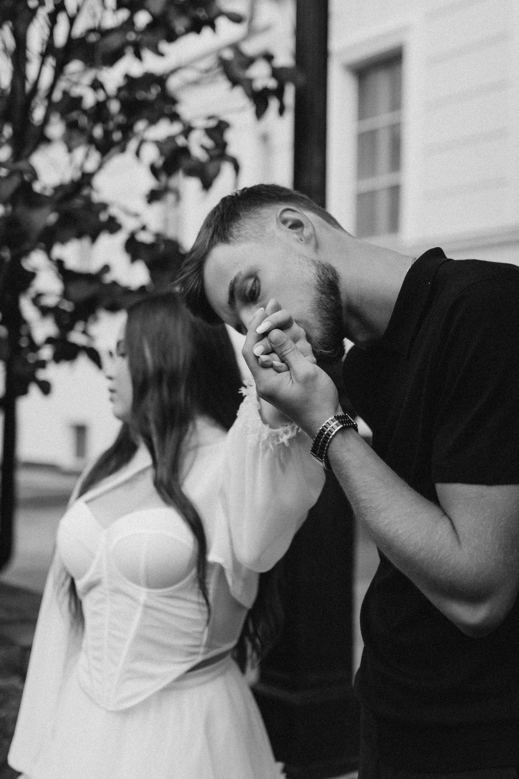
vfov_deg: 37.9
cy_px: 390
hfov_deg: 25.8
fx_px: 1135
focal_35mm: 52
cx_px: 260
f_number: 1.8
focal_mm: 35
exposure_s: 1/320
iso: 100
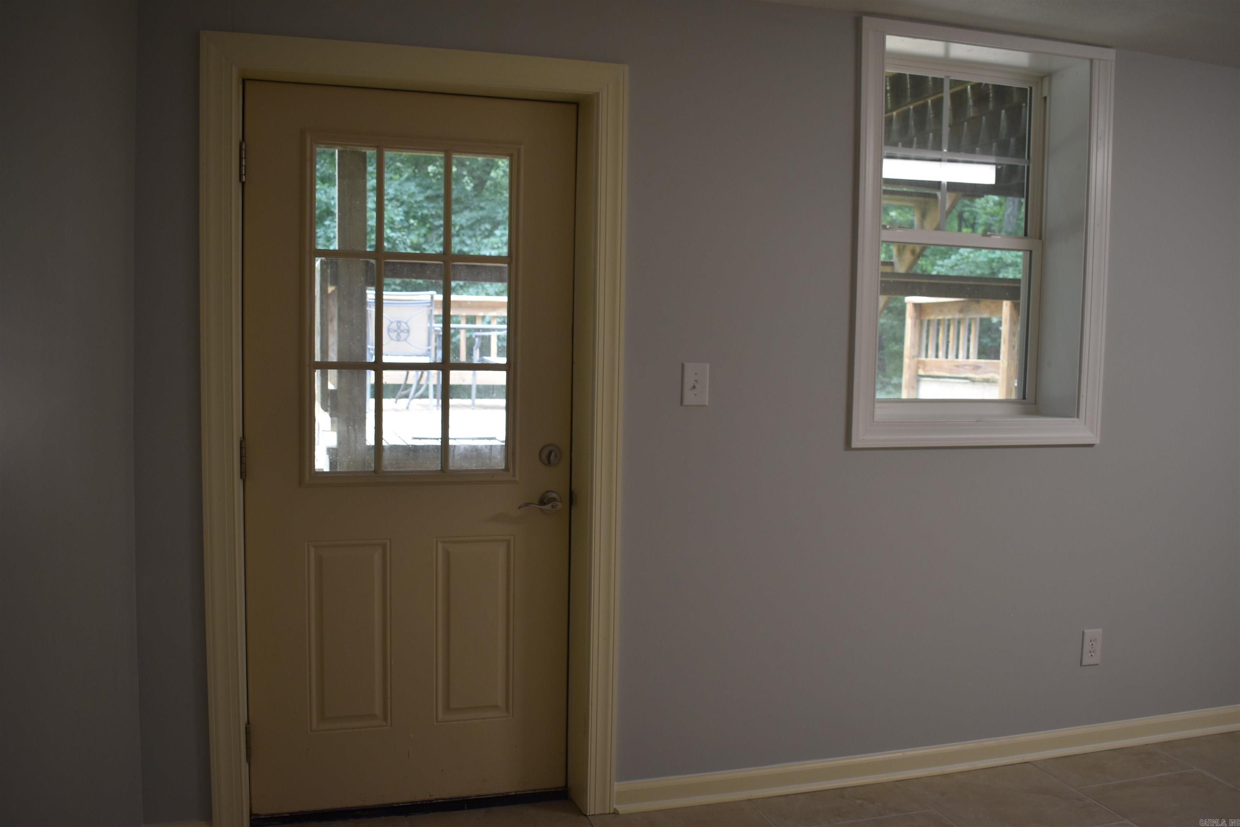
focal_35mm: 30
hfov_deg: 61.9
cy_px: 414
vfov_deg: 43.6
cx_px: 620
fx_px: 1033
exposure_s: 1/60
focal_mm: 20
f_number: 4
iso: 400
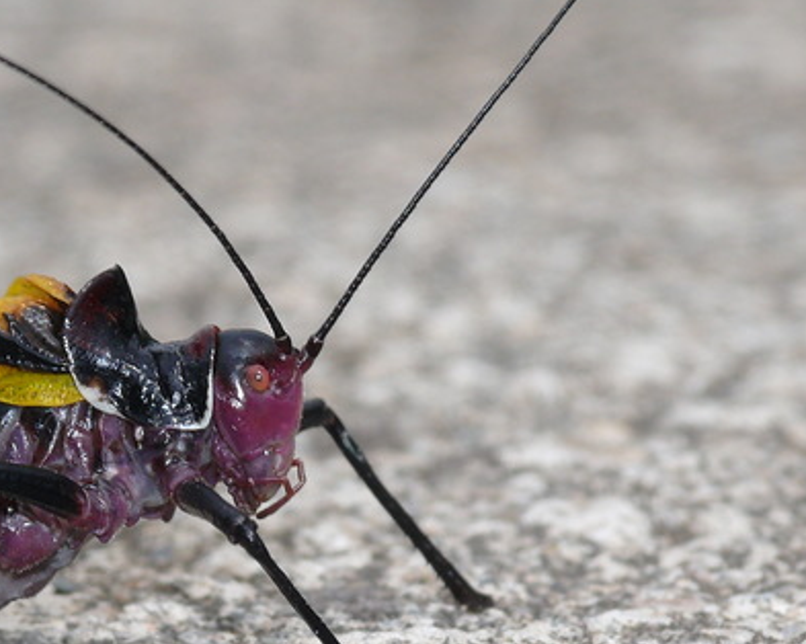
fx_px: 9203
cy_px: 435
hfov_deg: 5.0
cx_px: 128
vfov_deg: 4.0
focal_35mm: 386
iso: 100
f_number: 7.1
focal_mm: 38.4
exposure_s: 1/400
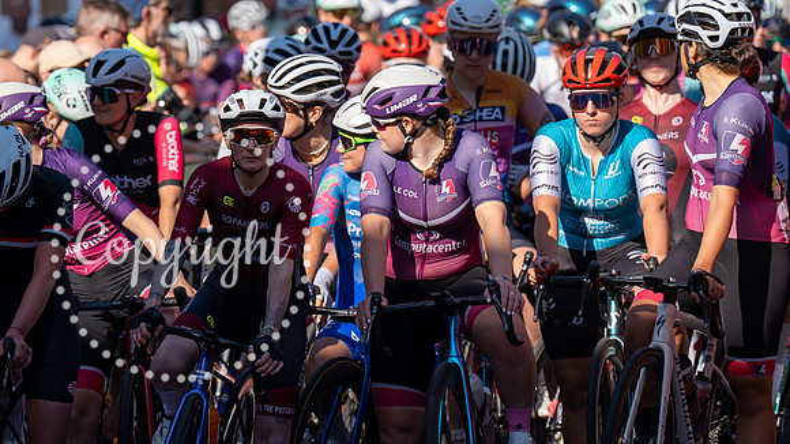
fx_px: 6219
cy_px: 160
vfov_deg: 4.1
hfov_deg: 7.3
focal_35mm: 297
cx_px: 285
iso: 100
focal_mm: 156
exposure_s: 1/1250
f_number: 2.8
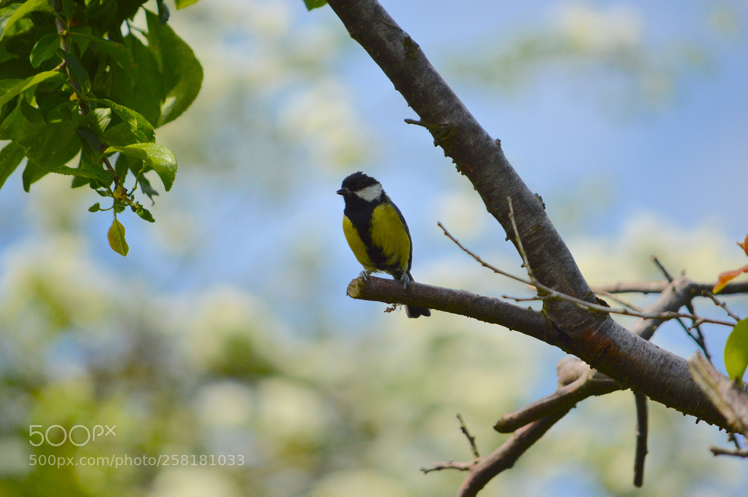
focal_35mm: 450
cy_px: 248
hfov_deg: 4.6
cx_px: 374
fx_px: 9342
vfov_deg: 3.0
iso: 400
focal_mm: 300
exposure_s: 1/2000
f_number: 7.1
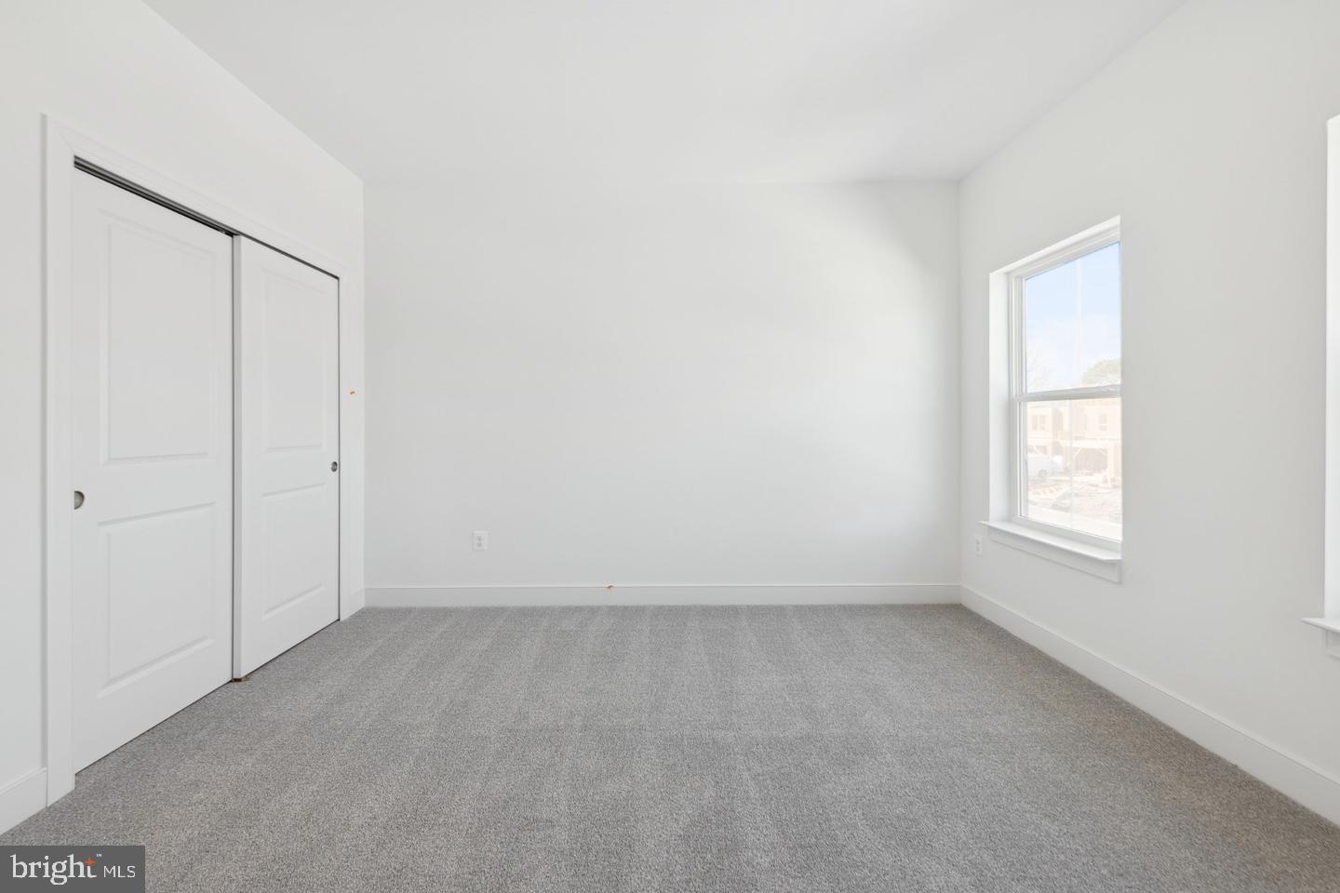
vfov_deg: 81.2
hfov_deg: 104.3
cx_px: 670
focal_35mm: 14
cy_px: 446
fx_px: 521
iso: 64
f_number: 8
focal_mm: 14
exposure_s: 1/15
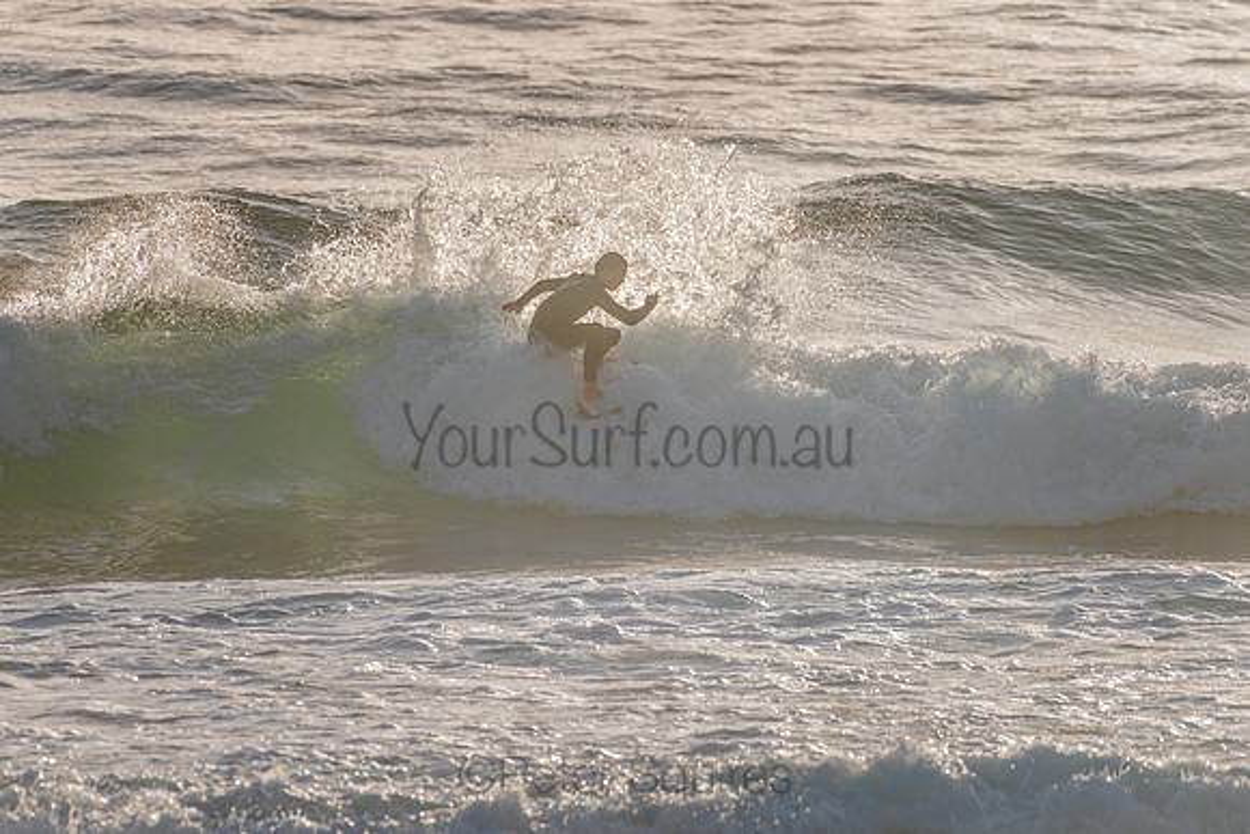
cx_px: 610
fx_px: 21285
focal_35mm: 613
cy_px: 405
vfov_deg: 2.2
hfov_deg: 3.4
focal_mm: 500
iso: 100
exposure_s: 1/2000
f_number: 5.6
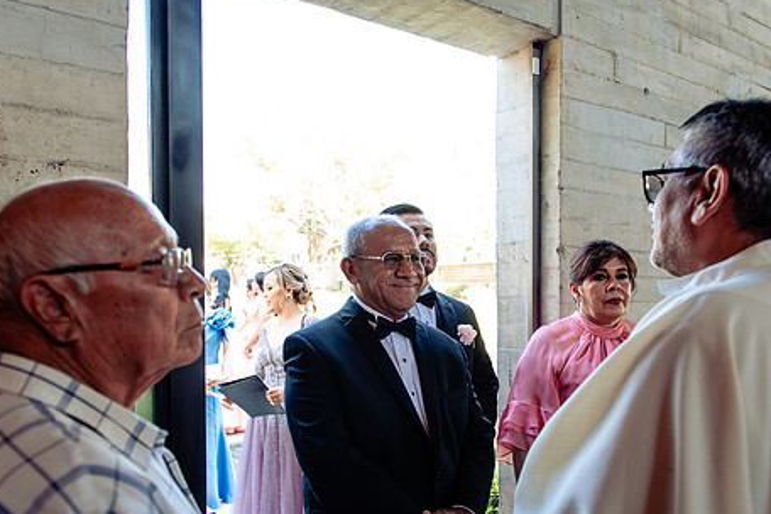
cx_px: 397
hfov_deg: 60.3
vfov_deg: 42.1
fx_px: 664
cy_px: 305
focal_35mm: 31
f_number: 3.5
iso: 640
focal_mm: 24
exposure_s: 1/250
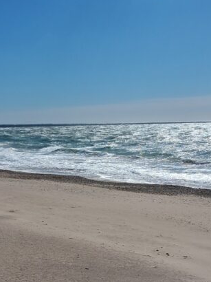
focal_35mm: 65
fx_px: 529
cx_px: 86
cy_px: 203
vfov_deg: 29.5
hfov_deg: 22.5
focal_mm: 3.98
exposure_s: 1/1828
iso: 25
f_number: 1.8
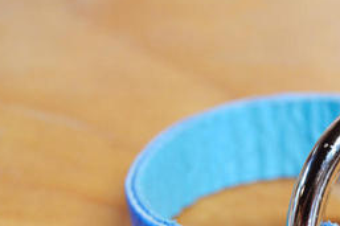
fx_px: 1057
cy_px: 215
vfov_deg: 12.1
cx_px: 294
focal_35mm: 112
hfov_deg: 18.0
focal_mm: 32
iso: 800
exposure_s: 1/13
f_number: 4.8
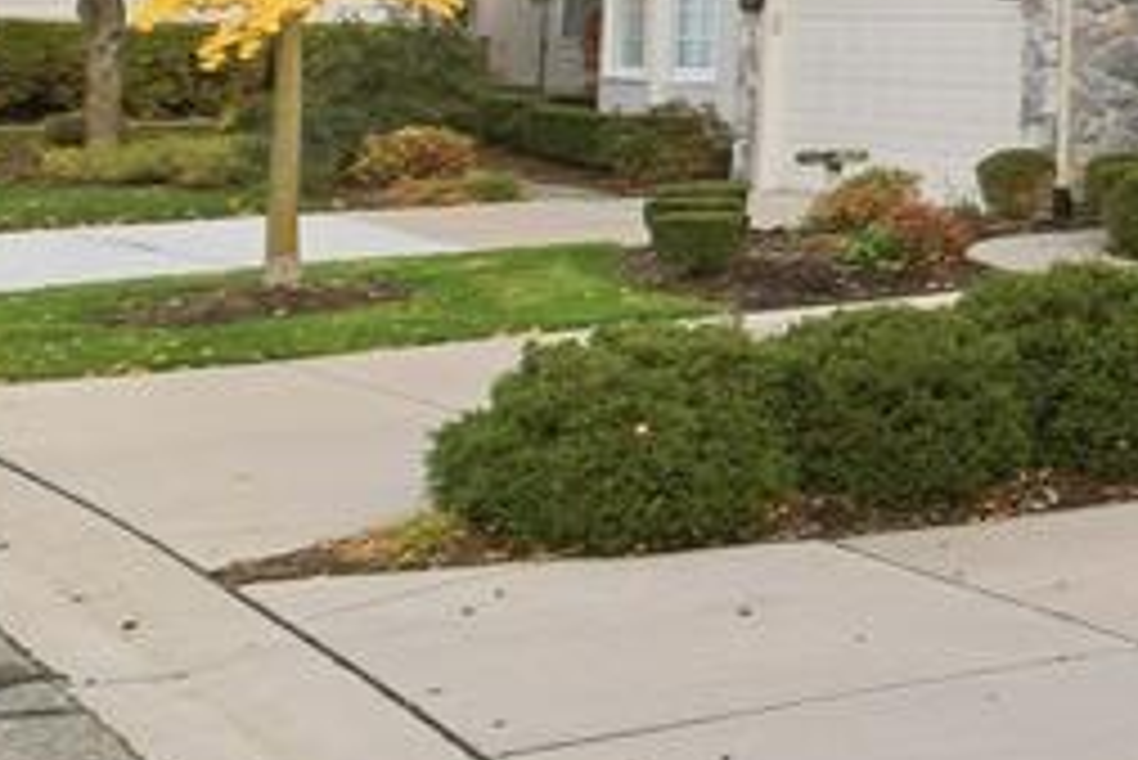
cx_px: 2096
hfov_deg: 17.9
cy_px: -229
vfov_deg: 14.7
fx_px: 2815
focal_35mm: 89
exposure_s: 1/120
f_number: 2.8
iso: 100
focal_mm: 8.4
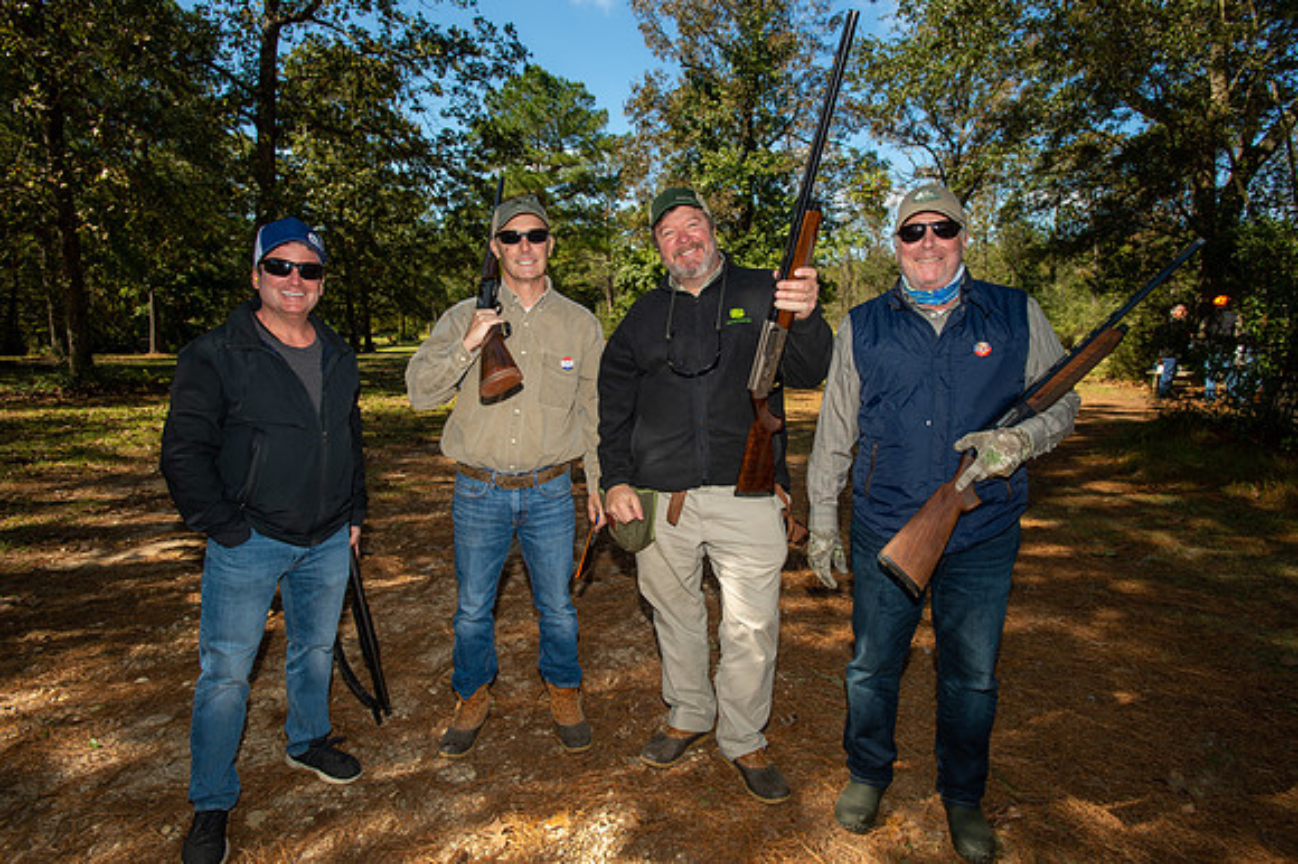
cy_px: 432
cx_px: 649
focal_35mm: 20
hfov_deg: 84.0
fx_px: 721
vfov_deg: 61.9
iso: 125
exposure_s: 1/160
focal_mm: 20
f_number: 6.3
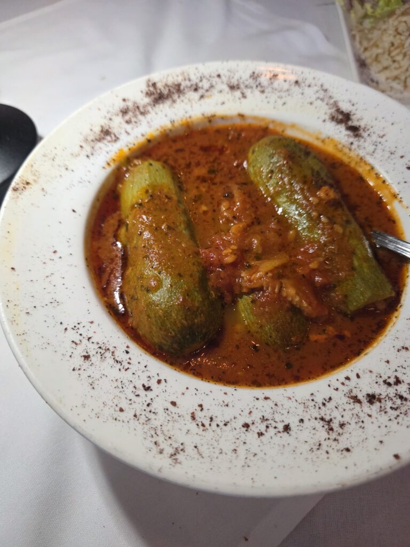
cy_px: 274
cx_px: 205
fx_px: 363
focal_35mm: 23
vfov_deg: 73.9
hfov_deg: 58.9
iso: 500
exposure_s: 1/120
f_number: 1.7
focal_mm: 6.3
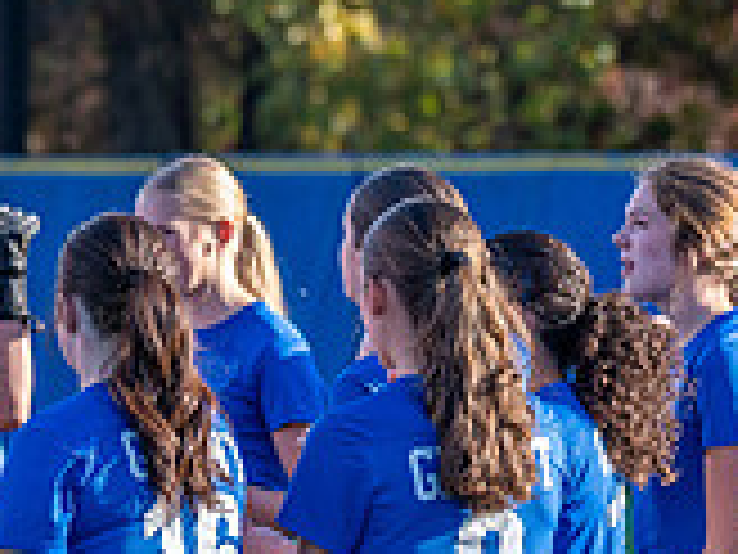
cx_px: 25
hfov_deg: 4.6
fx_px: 9103
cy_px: 632
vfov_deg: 3.5
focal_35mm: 427
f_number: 2.8
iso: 250
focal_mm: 95
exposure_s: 1/1000
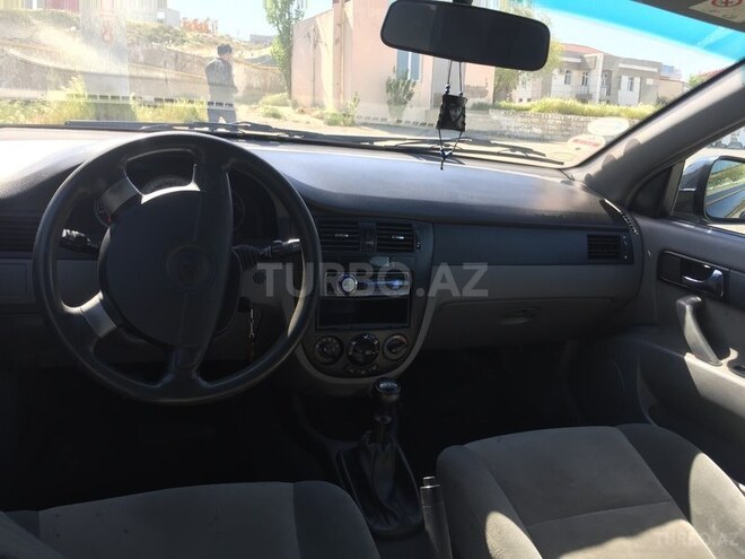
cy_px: 280
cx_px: 372
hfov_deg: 61.7
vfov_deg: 48.2
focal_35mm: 29
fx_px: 624
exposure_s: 1/314
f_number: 2.2
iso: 32
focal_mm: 4.15
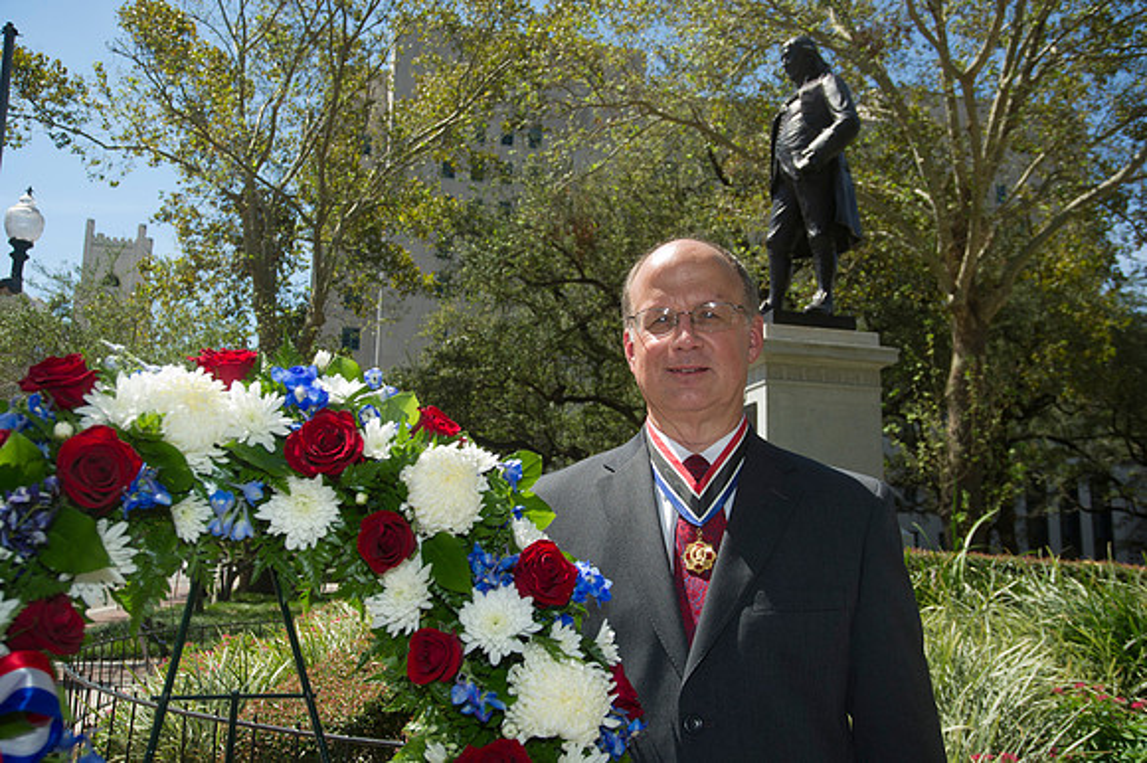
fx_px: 1083
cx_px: 574
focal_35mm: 34
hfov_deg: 55.8
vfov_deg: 38.8
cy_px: 382
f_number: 8
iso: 200
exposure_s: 1/250
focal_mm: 34
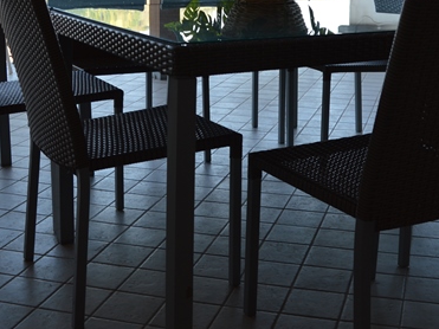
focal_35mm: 56
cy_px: 33
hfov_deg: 34.2
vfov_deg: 25.3
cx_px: 264
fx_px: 710
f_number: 4.5
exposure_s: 1/125
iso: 100
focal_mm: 18
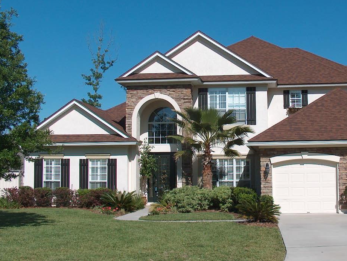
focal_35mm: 52
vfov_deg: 28.1
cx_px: 224
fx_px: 522
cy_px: 118
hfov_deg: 36.5
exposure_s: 1/407
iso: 100
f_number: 8
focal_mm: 7.6
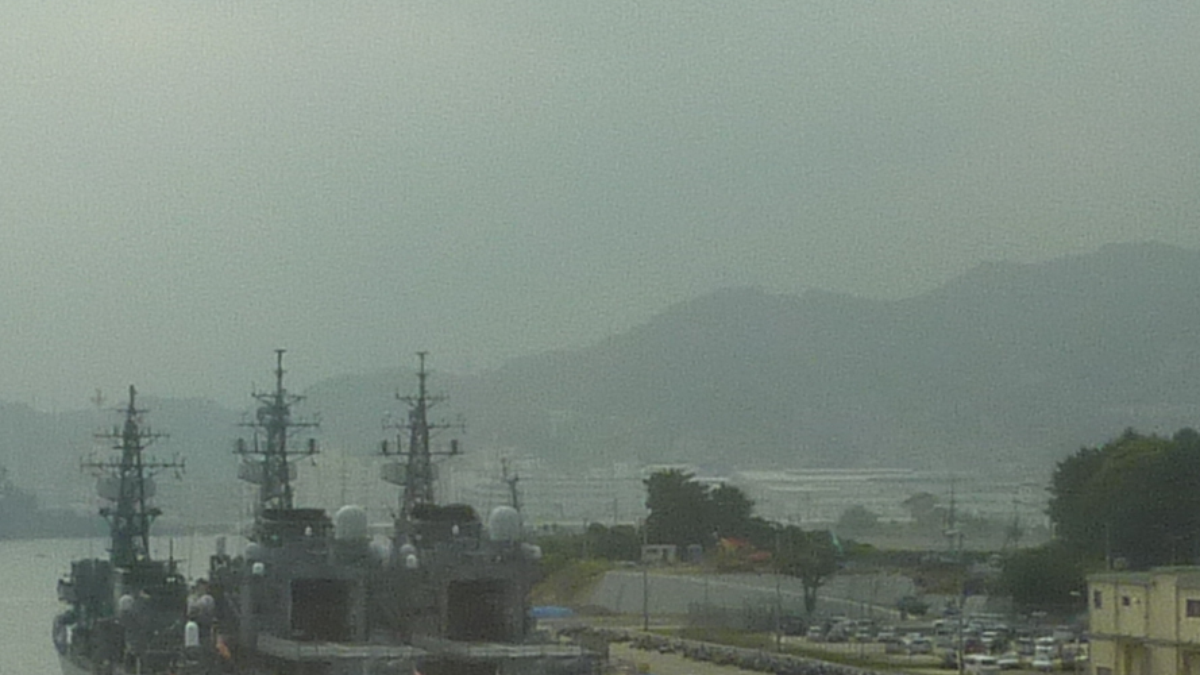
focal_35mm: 113
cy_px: 425
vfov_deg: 10.7
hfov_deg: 18.8
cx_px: 227
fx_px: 3595
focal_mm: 4.1
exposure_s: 1/500
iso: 80
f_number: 5.6
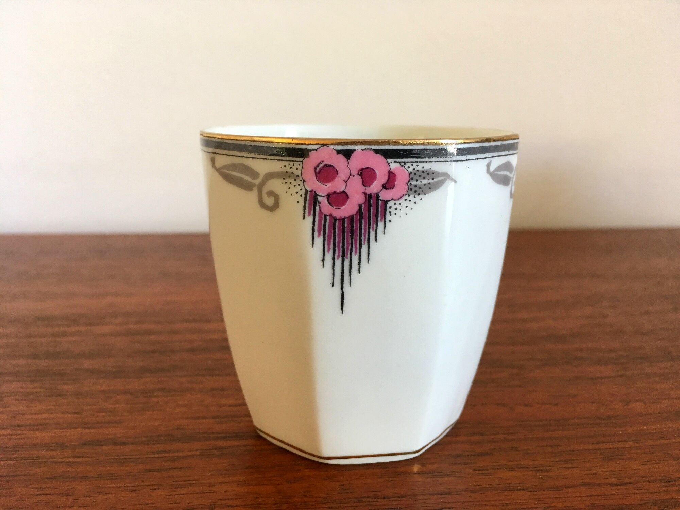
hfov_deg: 61.7
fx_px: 570
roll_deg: +0.0
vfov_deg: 48.2
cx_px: 340
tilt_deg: -14.7
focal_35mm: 29
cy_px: 255
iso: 64
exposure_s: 1/33
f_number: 2.2
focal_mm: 4.15
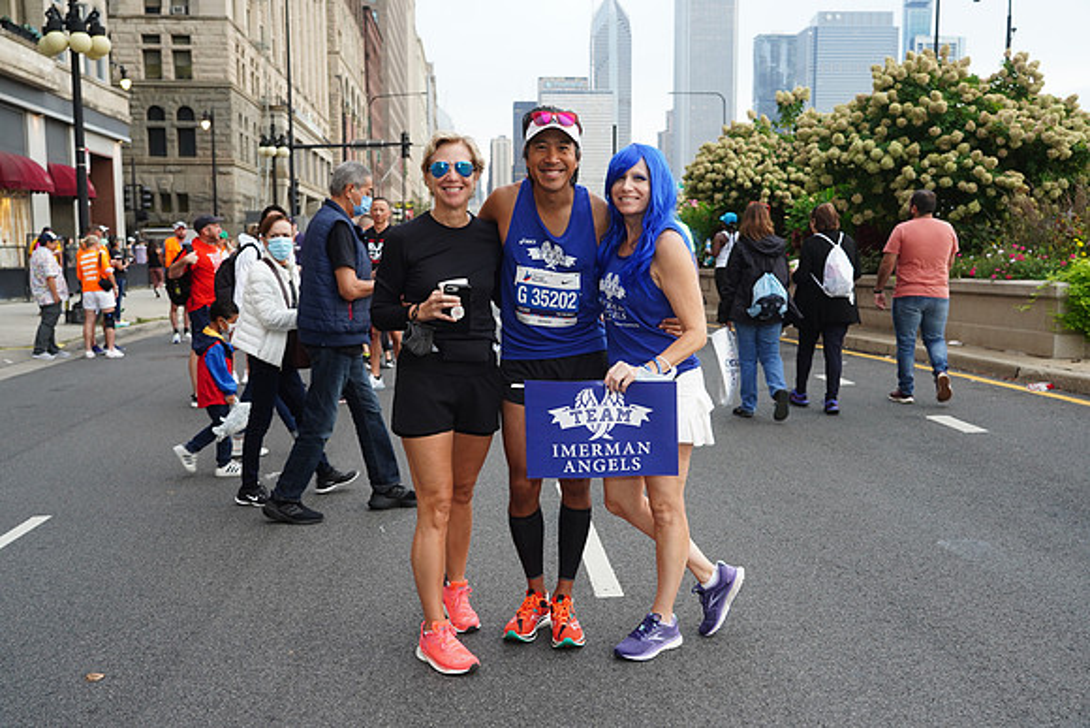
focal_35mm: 33
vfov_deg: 40.0
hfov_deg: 57.2
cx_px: 545
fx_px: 999
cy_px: 364
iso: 500
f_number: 4.5
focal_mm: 33
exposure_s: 1/100
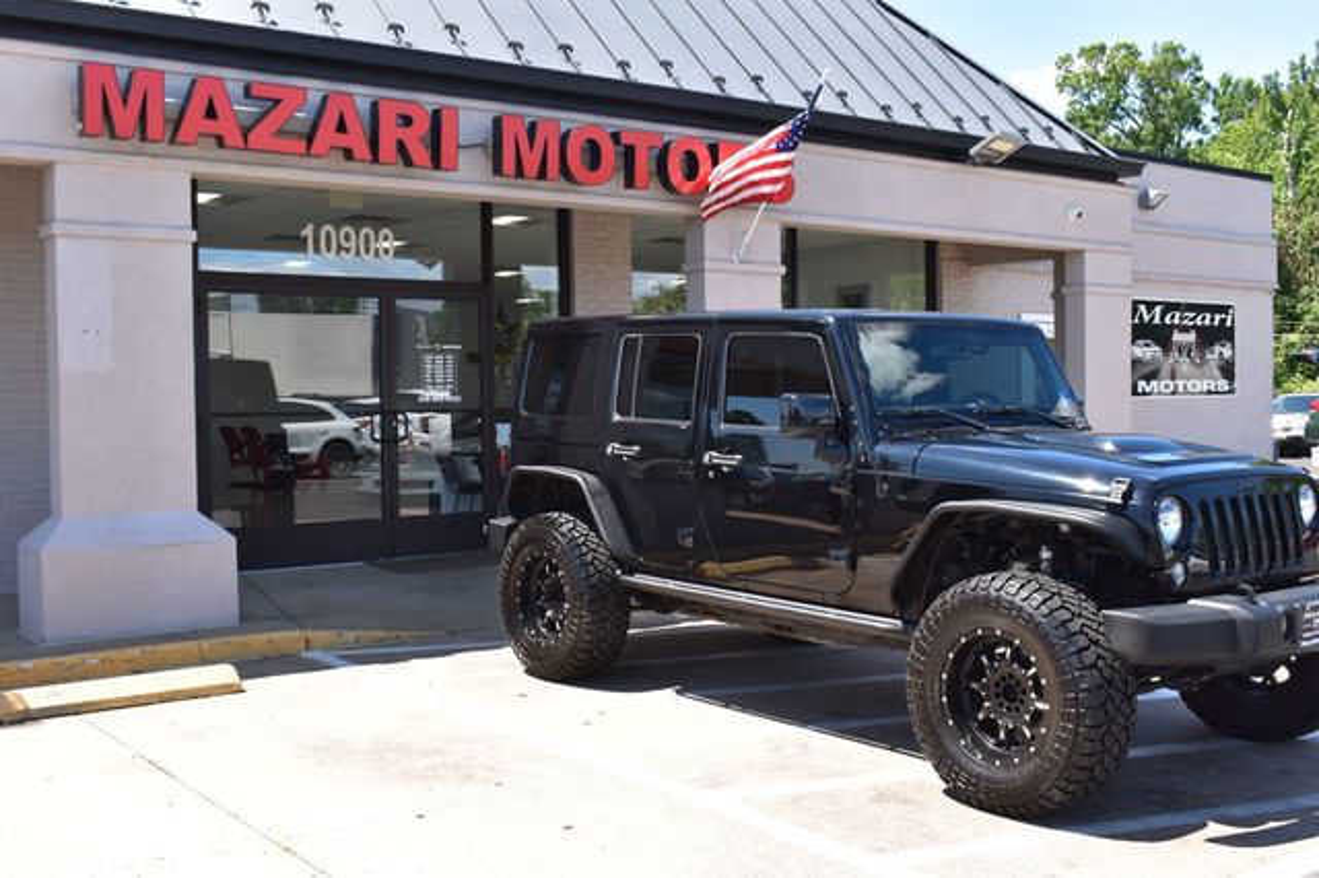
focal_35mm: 39
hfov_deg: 49.6
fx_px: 1428
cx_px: 660
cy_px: 439
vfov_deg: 34.2
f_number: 10
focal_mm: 26
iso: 400
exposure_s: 1/250
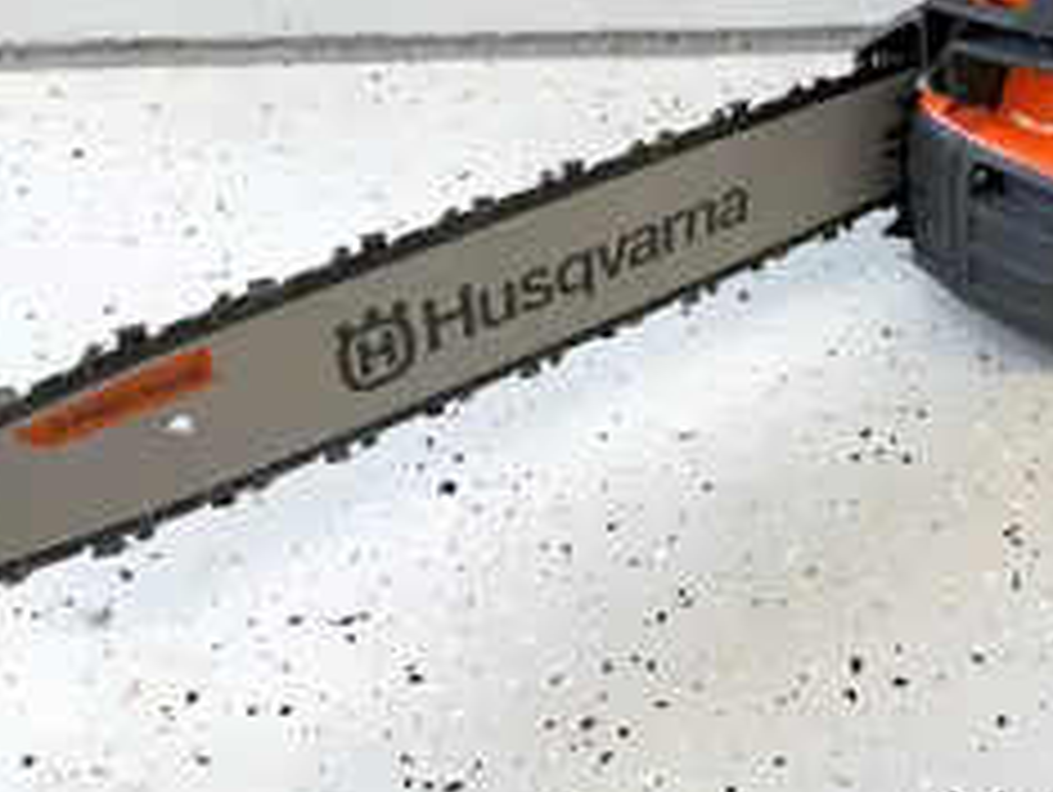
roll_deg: +1.3
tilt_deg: -37.7
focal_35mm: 41
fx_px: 1248
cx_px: 716
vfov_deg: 34.9
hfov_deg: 44.9
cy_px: 274
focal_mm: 6.76
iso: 64
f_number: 1.78
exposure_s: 1/100
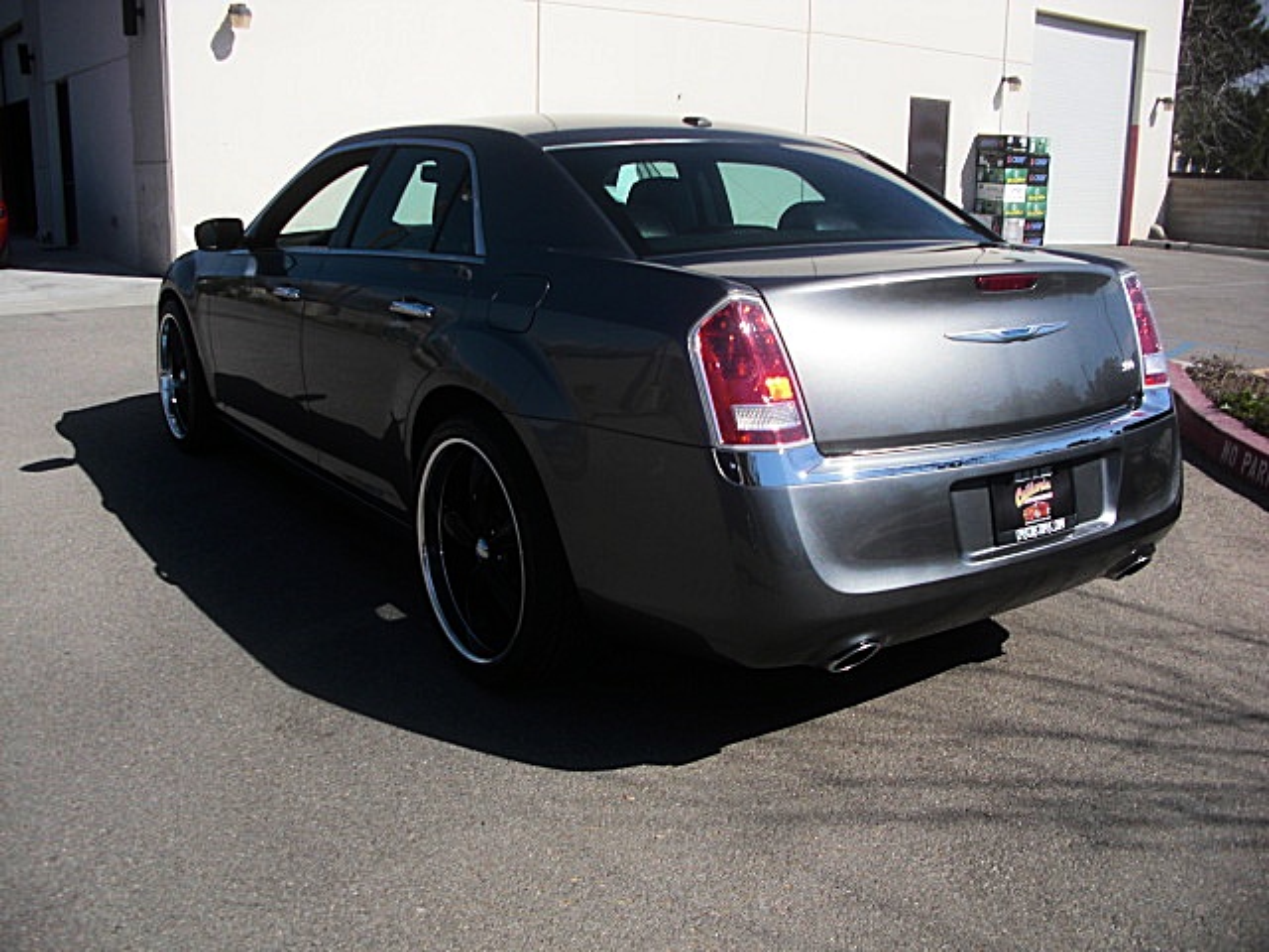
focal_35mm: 36
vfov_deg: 39.7
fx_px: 1320
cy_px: 476
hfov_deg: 51.4
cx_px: 634
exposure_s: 1/200
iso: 50
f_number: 7.9
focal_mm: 6.3
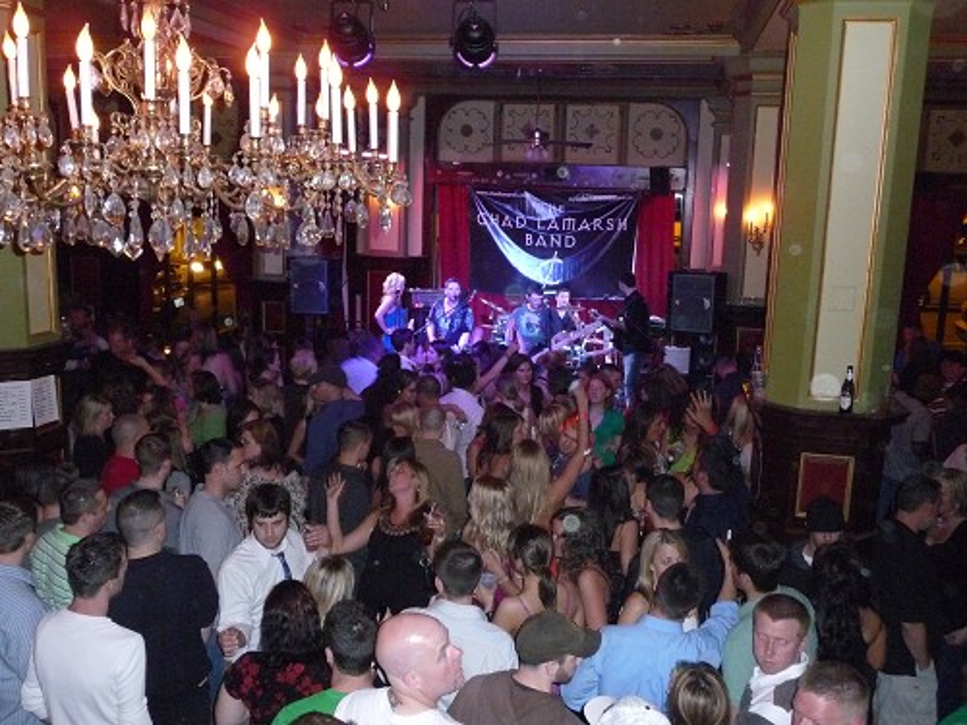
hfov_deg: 56.8
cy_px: 362
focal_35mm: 32
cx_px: 484
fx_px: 894
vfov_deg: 44.2
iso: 640
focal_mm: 5.3
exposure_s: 1/8
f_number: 3.5
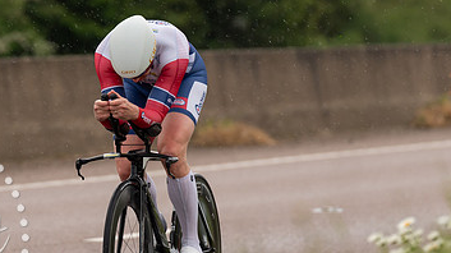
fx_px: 6023
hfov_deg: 4.3
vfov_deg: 2.4
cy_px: 99
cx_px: 103
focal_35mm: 504
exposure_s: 1/1000
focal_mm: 200
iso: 400
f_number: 3.5
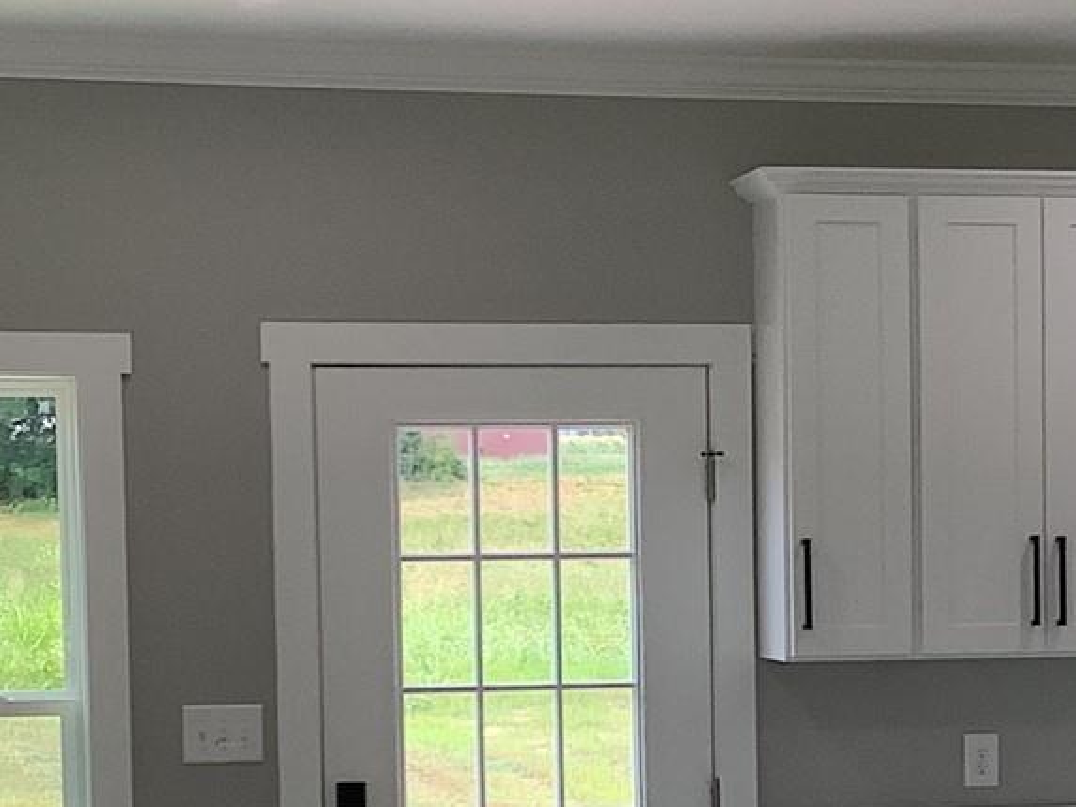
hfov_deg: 17.6
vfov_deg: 13.3
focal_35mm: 111
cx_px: 888
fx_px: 3450
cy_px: 690
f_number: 2.4
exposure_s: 1/120
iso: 64
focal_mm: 3.3
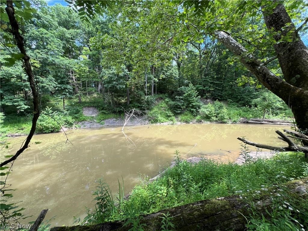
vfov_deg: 89.9
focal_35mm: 13
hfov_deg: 106.2
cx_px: 154
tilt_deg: -4.1
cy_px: 116
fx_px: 116
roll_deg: +1.9
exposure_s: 1/185
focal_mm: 1.57
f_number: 1.8
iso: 32
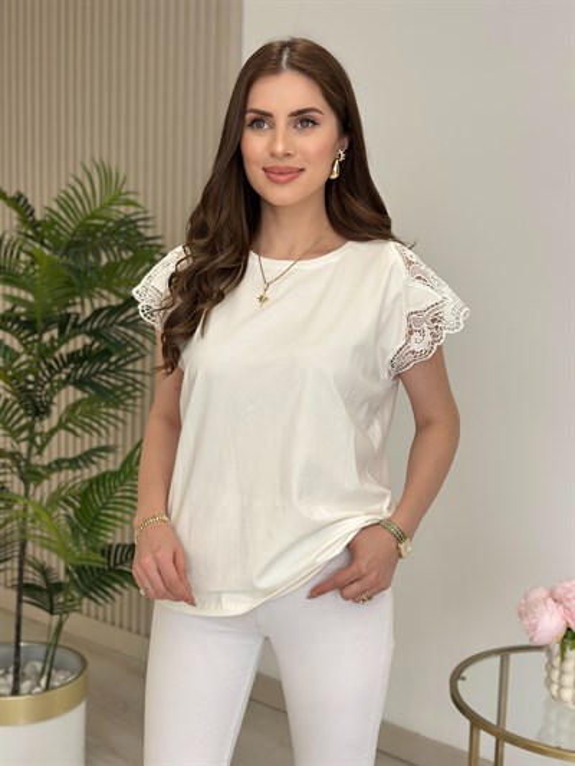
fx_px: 1063
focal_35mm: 48
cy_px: 383
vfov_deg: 39.6
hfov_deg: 30.3
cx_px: 288
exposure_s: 1/521
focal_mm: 6.86
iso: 80
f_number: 1.78
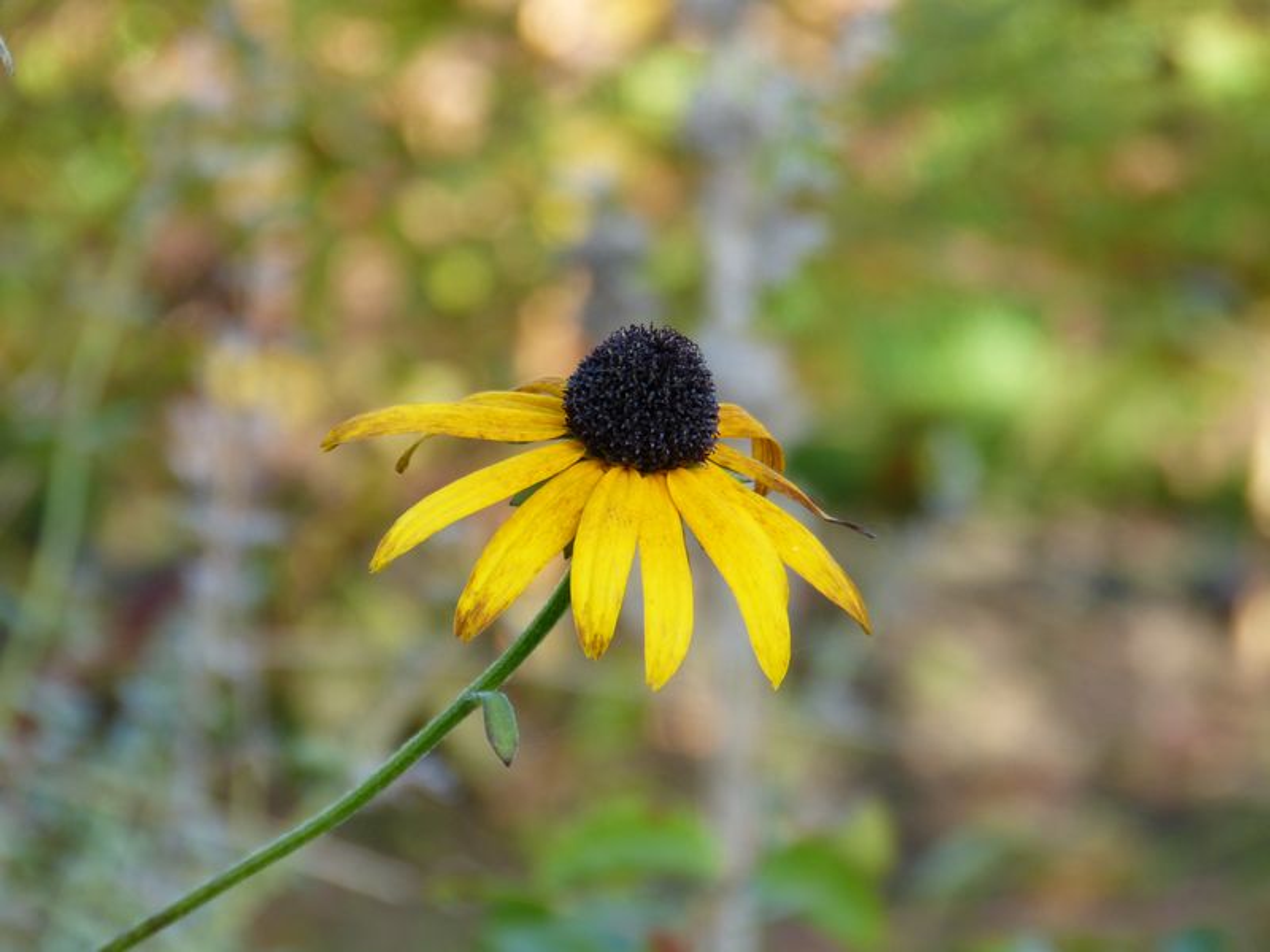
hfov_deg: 11.2
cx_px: 635
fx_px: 6494
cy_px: 476
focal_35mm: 177
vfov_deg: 8.4
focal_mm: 31.9
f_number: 3.8
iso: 100
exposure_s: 1/100
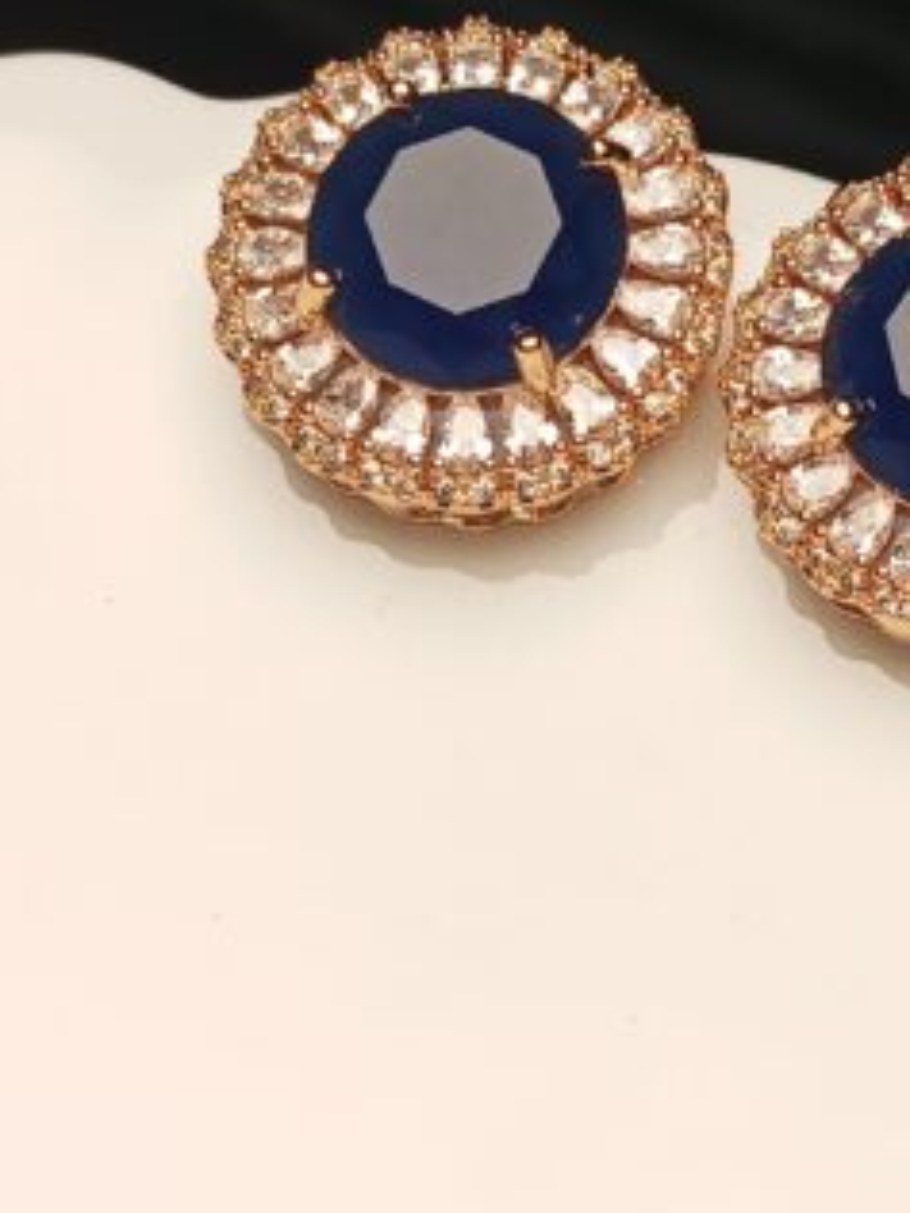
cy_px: 601
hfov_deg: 15.0
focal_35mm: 98
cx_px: 695
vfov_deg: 20.0
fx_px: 3435
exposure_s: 1/187
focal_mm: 3.98
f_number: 1.8
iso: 50
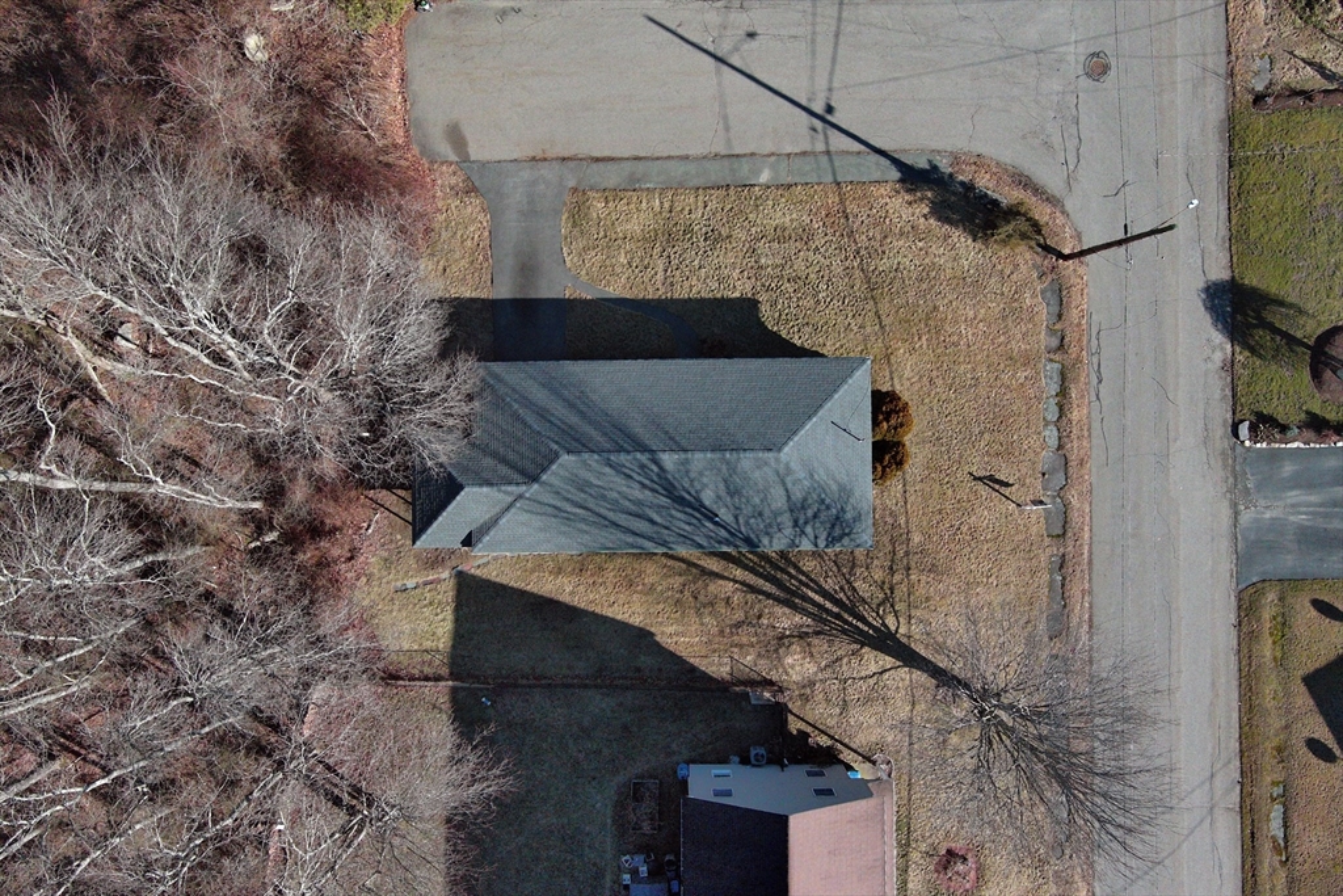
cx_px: 672
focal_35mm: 29
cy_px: 448
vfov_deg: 45.0
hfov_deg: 63.7
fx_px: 1082
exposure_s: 1/8000
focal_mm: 10.57
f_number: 4.5
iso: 3200
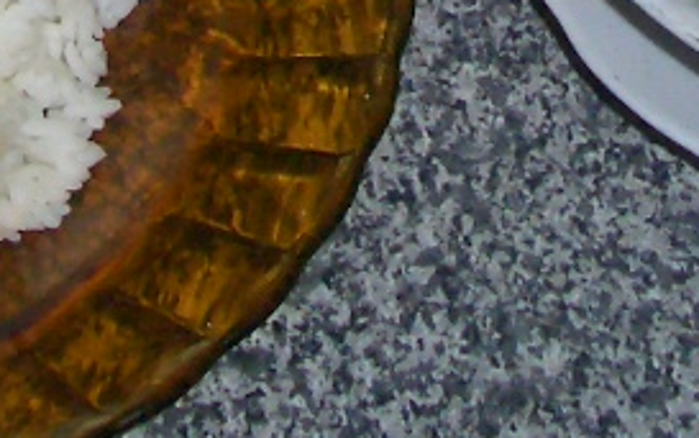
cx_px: 335
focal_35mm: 174
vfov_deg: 7.1
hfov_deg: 12.0
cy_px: -648
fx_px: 3317
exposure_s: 1/60
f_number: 4.3
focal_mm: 5.8
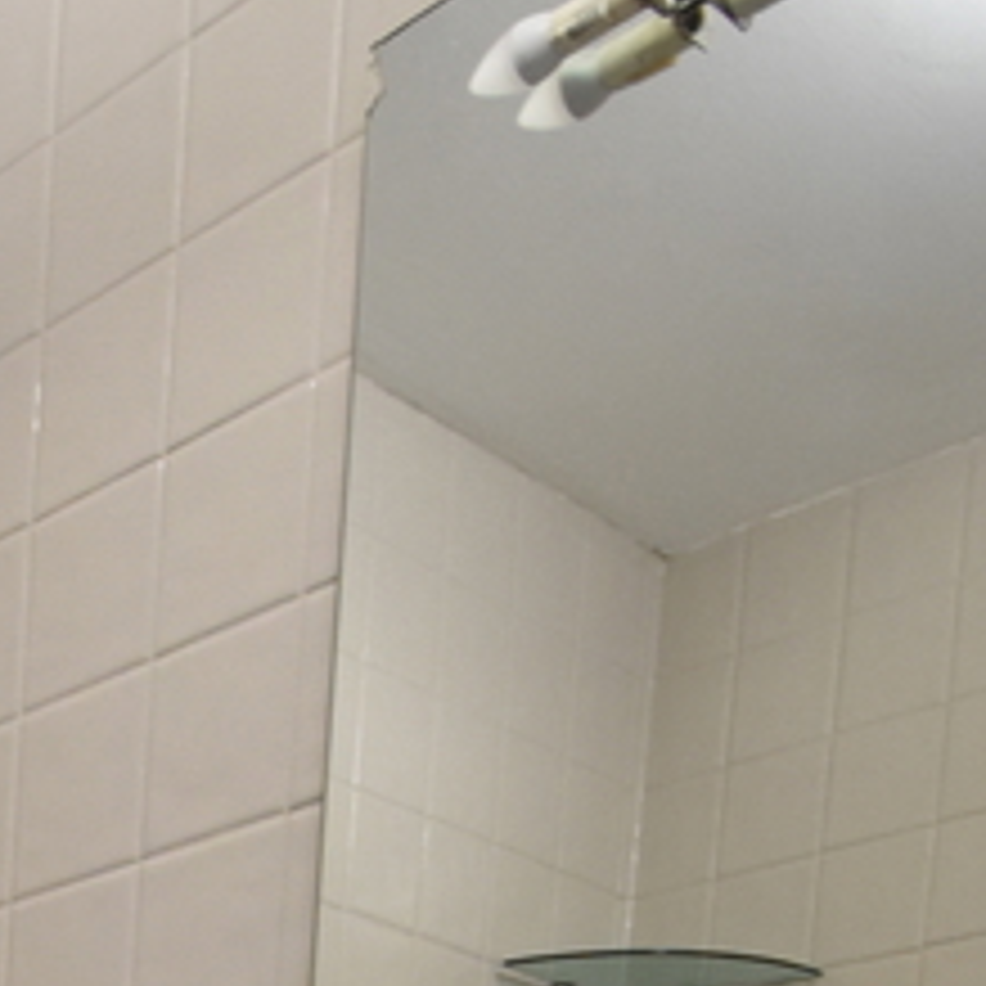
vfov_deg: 19.4
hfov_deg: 24.3
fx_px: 2030
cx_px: -257
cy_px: 1841
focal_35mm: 63
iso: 1100
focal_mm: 10
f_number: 4.5
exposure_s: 1/30
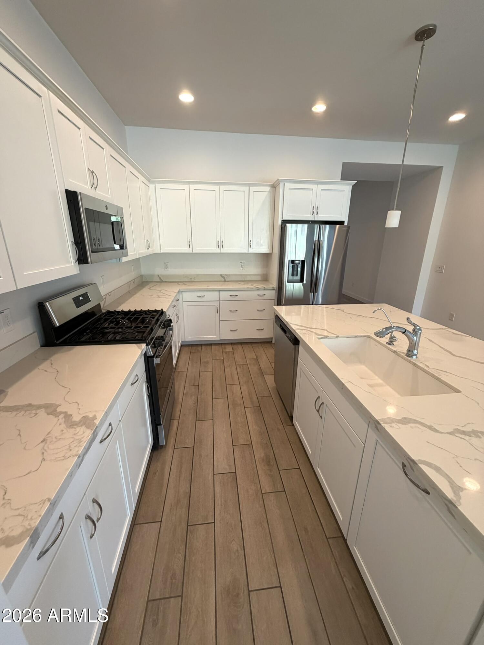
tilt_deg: -18.0
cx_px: 242
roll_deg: -0.6
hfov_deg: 85.7
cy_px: 322
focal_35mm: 14
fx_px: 261
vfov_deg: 102.1
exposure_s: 1/120
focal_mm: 2.22
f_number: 2.2
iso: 250
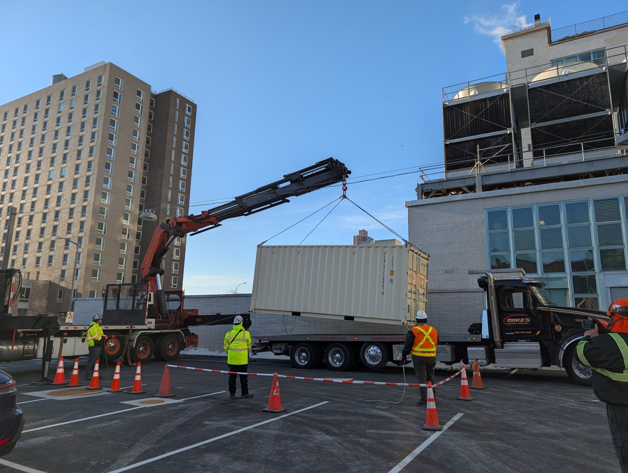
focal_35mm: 24
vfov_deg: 56.9
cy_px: 236
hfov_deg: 71.5
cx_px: 314
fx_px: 436
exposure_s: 1/858
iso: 20
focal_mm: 6.9
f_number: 1.68
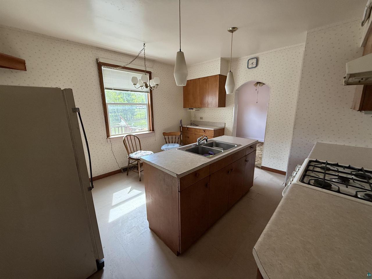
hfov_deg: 102.1
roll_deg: +0.5
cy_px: 140
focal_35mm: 14
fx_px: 150
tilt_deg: -11.7
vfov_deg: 85.7
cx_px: 186
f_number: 2.2
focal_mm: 2.22
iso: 160
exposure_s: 1/99
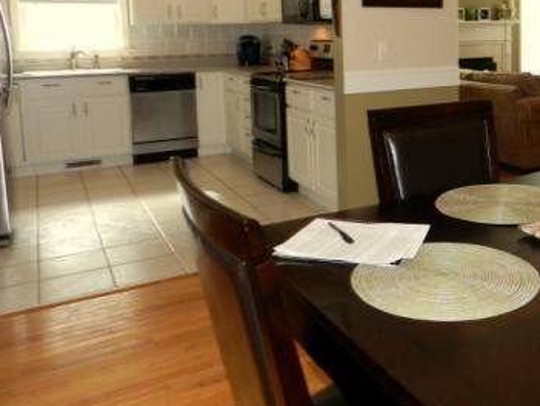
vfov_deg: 36.8
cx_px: 425
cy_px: 97
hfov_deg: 46.6
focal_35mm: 38
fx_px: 593
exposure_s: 1/30
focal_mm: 4
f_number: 3.4
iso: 200
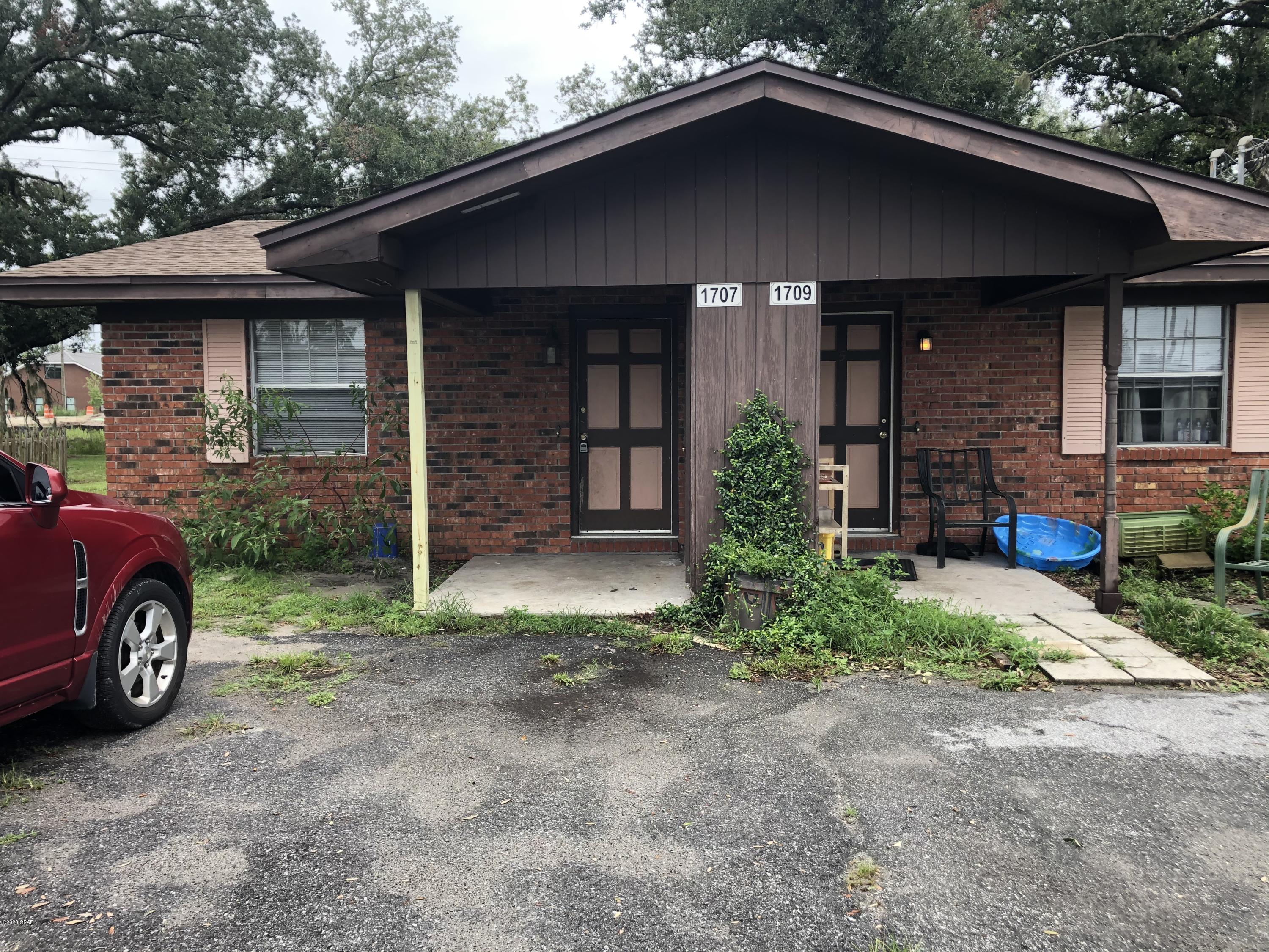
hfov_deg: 63.4
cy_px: 476
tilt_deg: -4.7
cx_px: 634
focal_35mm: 28
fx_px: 1026
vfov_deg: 49.7
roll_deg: +0.3
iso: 20
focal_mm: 3.99
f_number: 1.8
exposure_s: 1/220
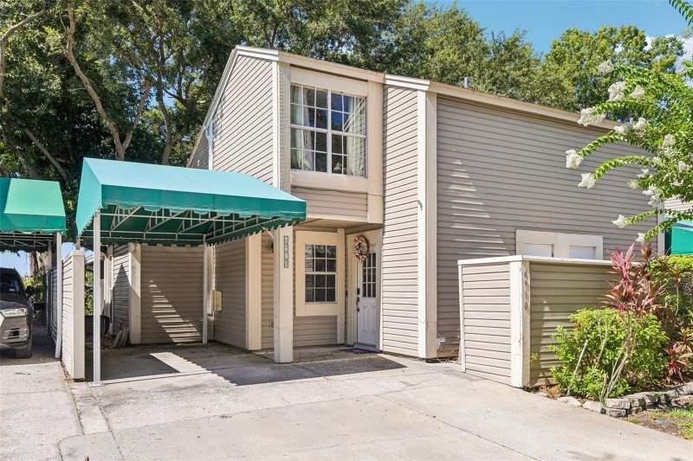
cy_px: 230
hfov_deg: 65.5
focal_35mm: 28
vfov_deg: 46.4
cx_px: 346
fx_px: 539
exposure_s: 1/1000
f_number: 8
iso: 400
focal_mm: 28
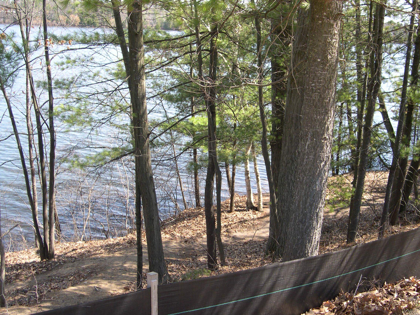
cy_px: 158
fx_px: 461
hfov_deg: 49.0
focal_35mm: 38
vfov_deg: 37.7
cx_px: 210
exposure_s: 1/226
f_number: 2.8
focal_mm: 8
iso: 100
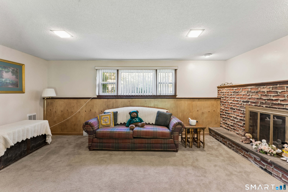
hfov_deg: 104.3
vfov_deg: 81.2
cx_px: 144
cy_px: 96
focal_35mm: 14
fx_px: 112
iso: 400
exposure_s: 1/1.25
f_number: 13
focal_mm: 14
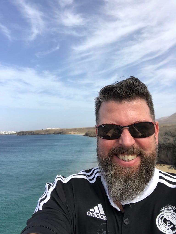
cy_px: 117
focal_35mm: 32
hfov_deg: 44.2
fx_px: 217
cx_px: 88
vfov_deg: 56.8
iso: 25
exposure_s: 1/852
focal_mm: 2.87
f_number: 2.2
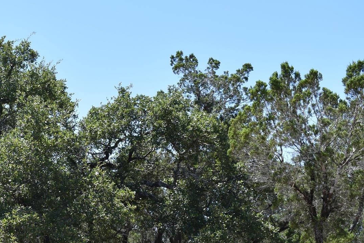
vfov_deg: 17.5
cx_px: 46
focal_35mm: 77
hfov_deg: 25.6
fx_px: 778
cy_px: 215
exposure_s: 1/200
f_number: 7.1
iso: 100
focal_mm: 27
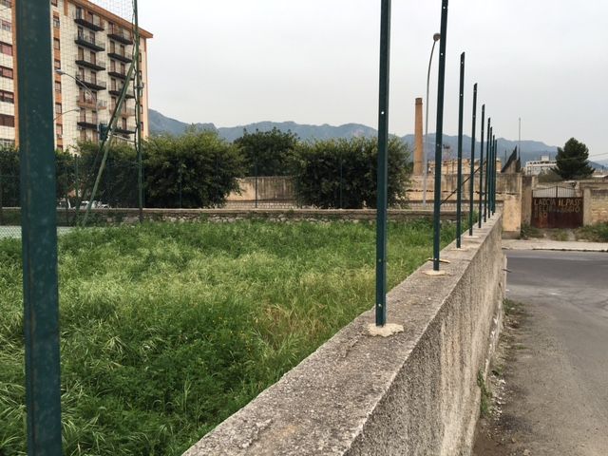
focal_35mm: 29
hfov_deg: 61.7
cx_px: 304
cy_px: 228
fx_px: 509
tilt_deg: -3.4
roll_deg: +0.1
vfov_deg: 48.2
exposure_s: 1/475
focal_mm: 4.15
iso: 25
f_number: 2.2
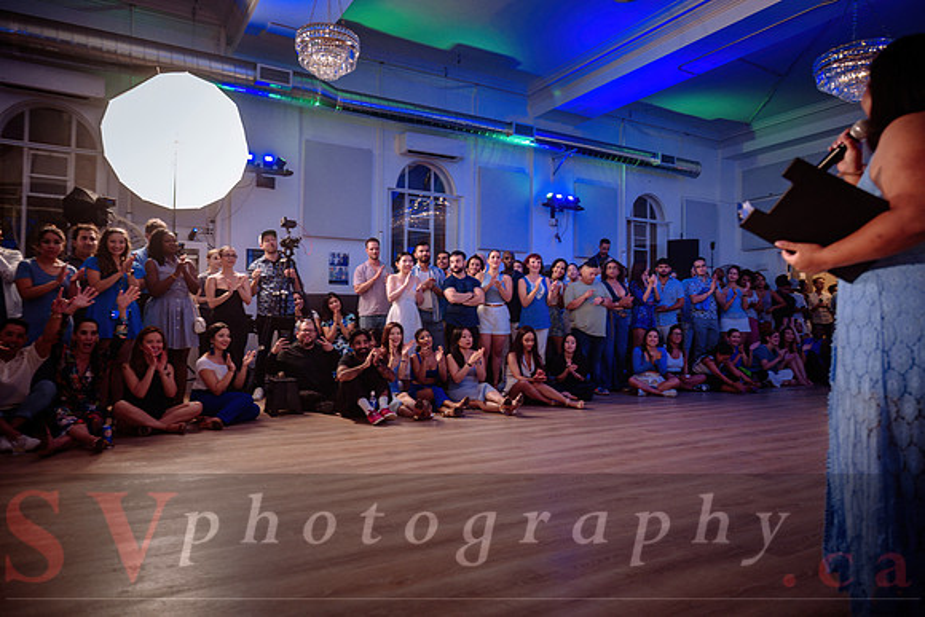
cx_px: 462
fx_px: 617
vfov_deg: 53.2
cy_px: 308
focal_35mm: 24
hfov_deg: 73.7
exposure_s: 1/250
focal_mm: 24
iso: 1600
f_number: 2.8
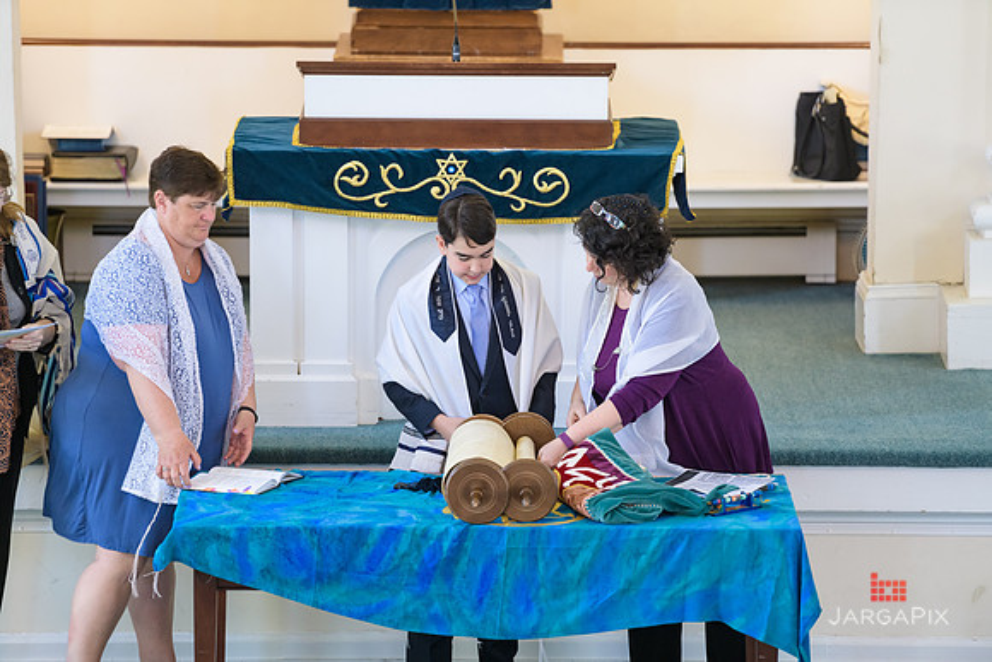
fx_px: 5512
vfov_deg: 6.9
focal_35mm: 200
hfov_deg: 10.3
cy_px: 331
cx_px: 496
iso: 1250
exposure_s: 1/125
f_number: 3.2
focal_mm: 200
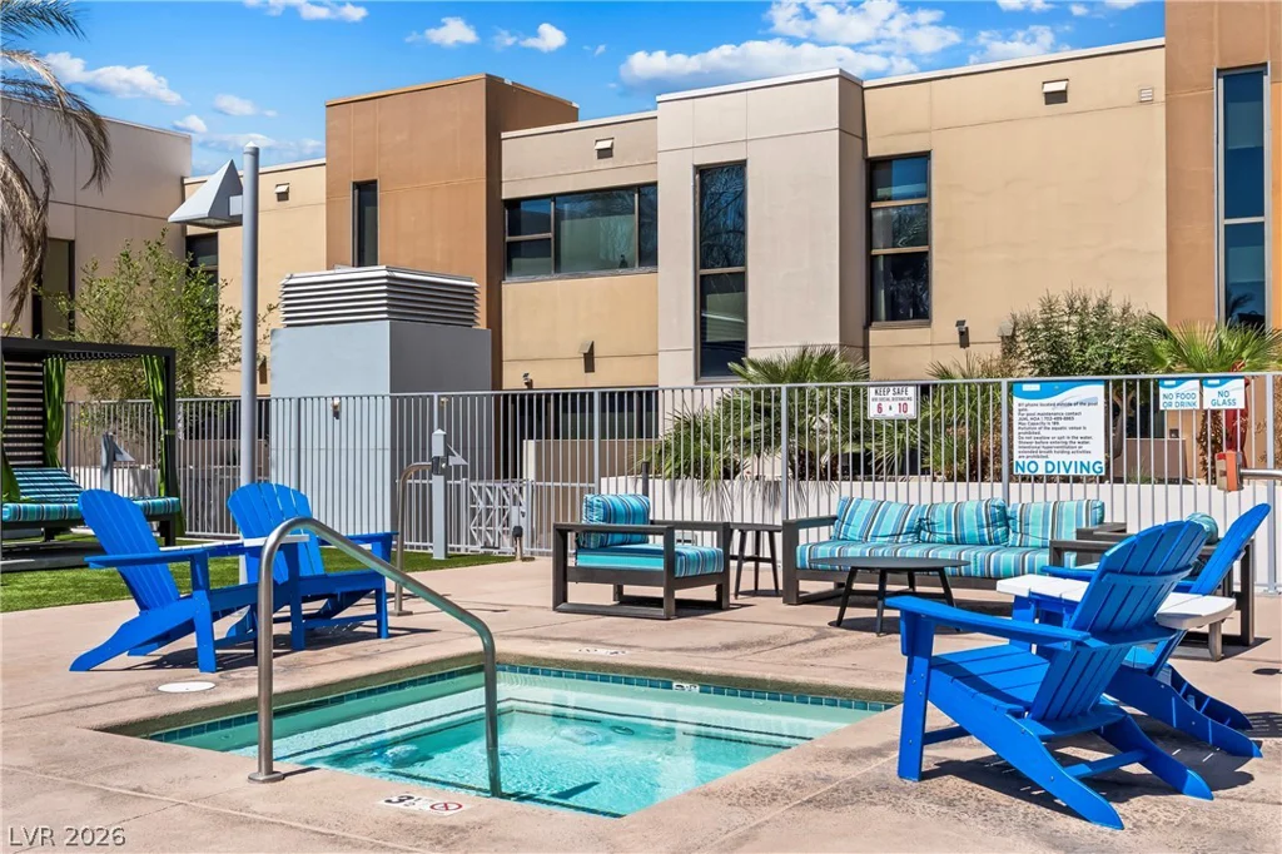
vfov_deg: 34.2
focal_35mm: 39
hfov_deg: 49.6
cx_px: 641
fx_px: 1388
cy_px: 427
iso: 400
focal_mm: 26
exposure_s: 1/8000
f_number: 8
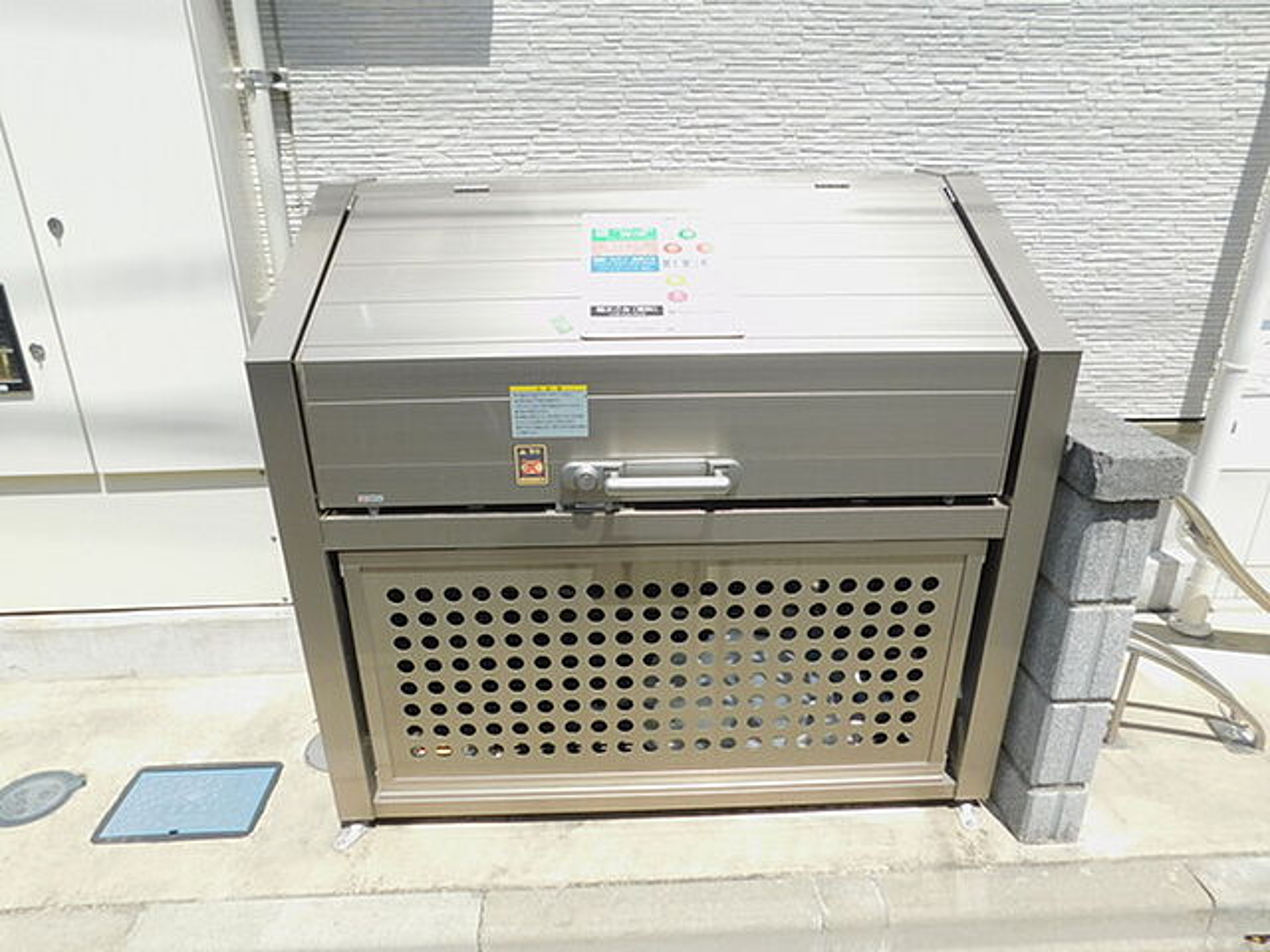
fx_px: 844
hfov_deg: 73.9
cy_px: 476
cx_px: 635
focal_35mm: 23
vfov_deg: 58.9
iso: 125
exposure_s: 1/1250
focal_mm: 4
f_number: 3
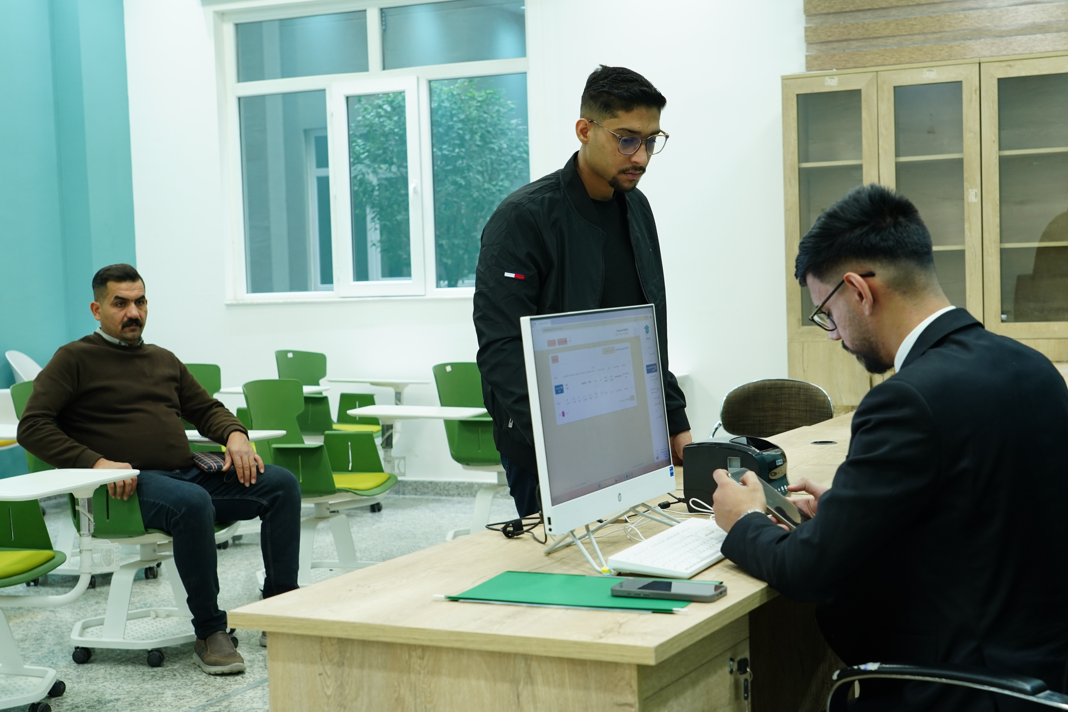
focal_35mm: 53
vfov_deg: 25.5
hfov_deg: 37.5
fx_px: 1572
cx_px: 534
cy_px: 359
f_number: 5.6
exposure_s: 1/50
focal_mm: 52
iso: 1250
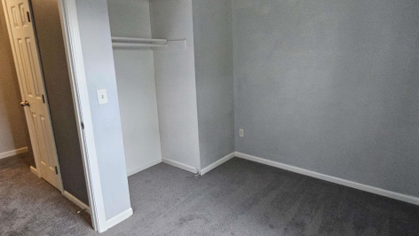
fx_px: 222
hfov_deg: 85.9
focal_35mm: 20
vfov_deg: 55.8
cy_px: 106
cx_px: 244
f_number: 2.2
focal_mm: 2.2
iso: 320
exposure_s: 1/40
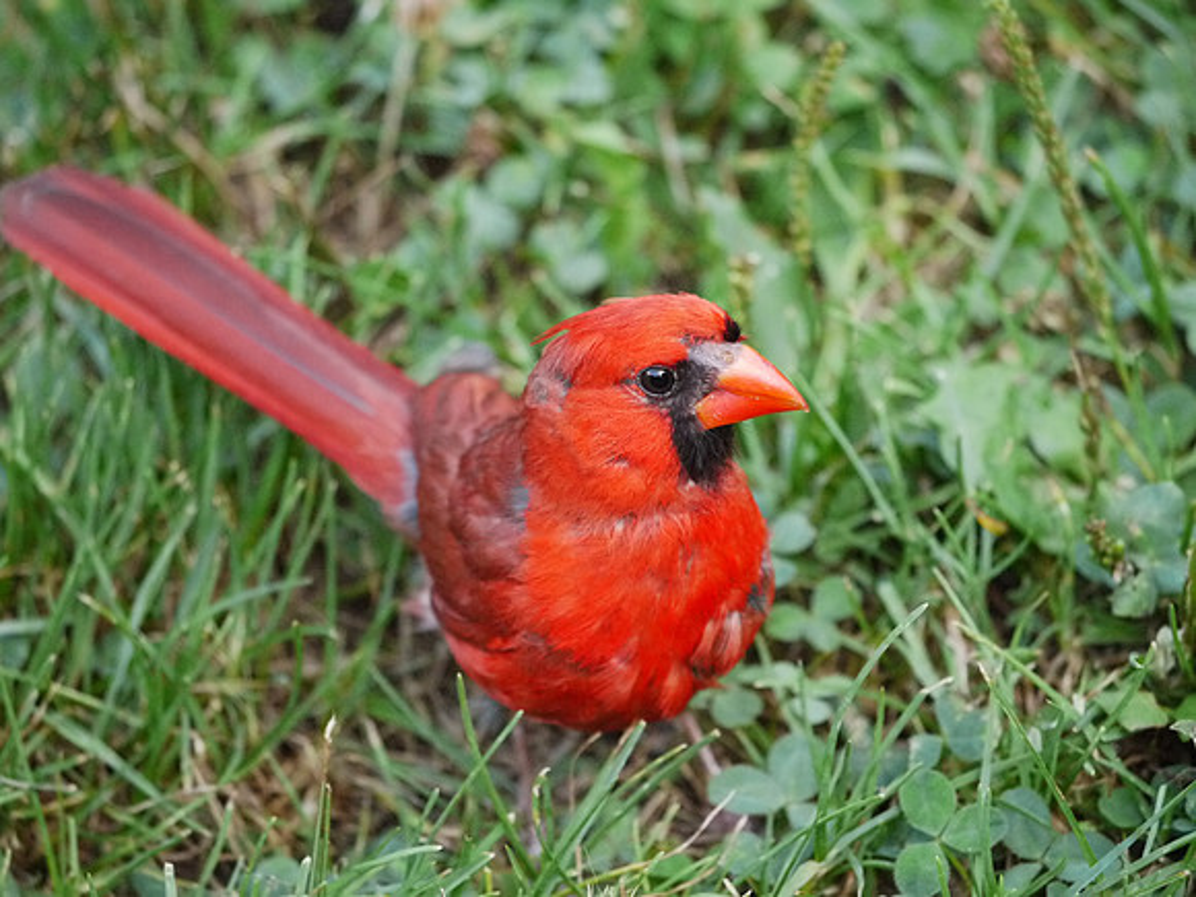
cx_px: 598
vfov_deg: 3.8
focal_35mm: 394
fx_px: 13613
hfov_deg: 5.0
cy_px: 448
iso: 1250
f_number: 4.9
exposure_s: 1/250
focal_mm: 197
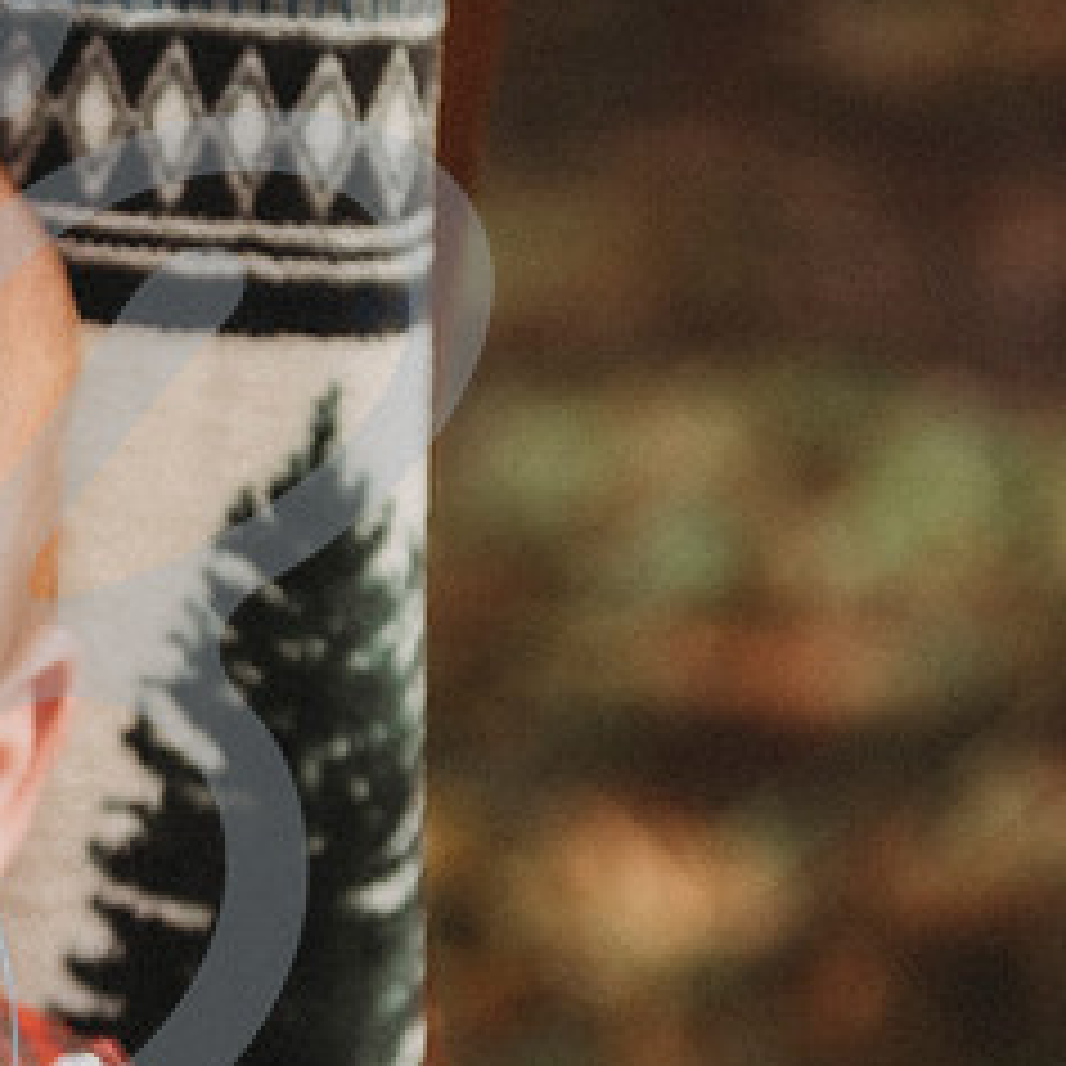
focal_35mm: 220
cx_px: -125
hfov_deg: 7.9
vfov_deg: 7.9
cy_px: 800
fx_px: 7665
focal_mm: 70
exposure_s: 1/500
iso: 100
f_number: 2.8
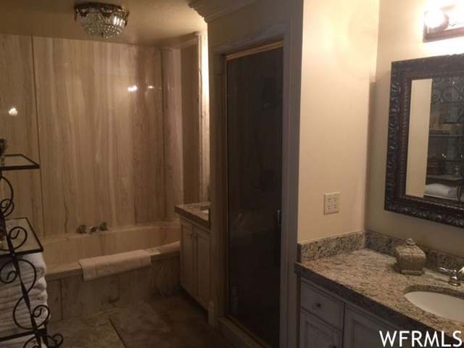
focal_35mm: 29
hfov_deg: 61.7
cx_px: 232
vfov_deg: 48.2
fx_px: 389
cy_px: 174
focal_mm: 4.15
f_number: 2.2
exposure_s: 1/15
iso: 32
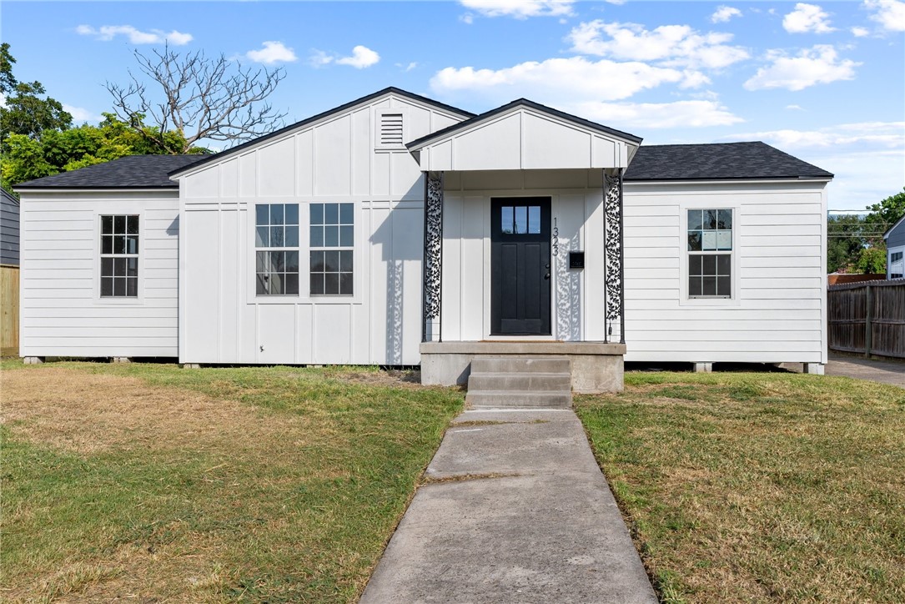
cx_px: 452
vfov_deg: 43.6
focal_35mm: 30
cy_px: 302
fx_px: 754
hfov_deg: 61.9
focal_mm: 30
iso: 80
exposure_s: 1/160
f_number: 10
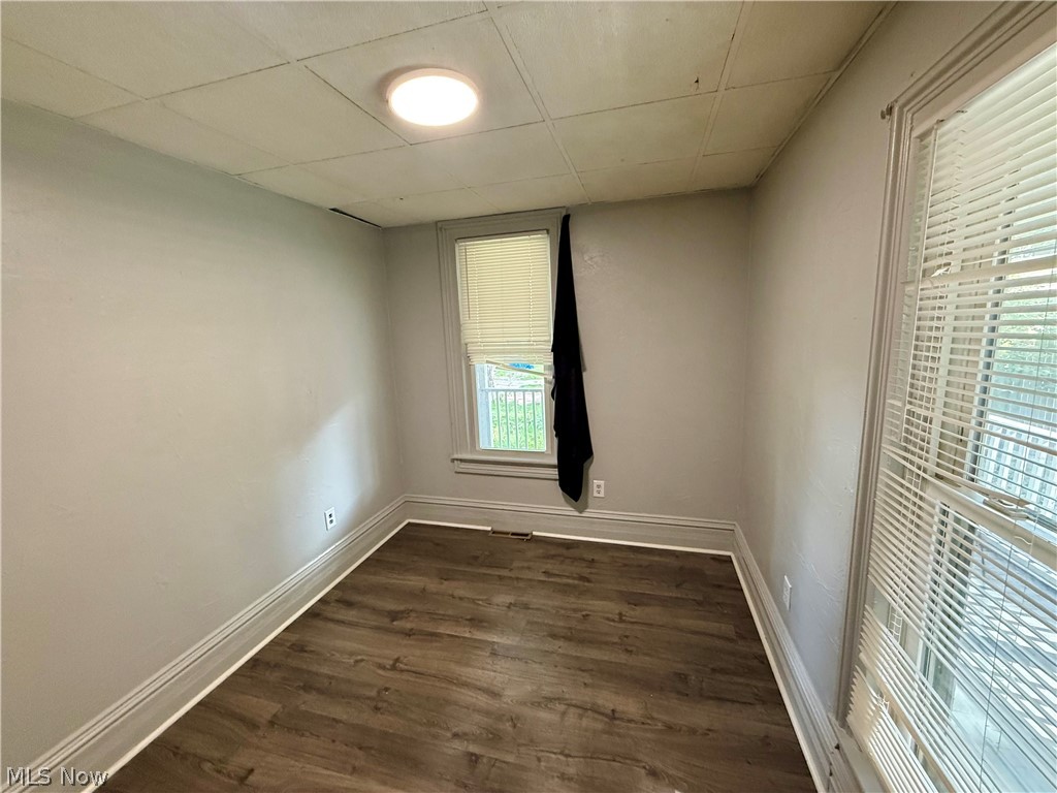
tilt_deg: -8.6
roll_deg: +1.9
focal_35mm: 14
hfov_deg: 102.1
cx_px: 528
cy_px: 396
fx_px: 427
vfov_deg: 85.7
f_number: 2.2
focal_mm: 2.22
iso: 640
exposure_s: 1/120
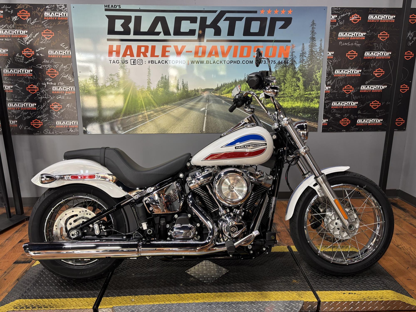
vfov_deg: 53.1
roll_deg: -0.1
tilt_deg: -12.5
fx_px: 312
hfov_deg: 67.3
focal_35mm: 26
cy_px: 156
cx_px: 208
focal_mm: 5.96
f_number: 1.6
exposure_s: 1/60
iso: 125
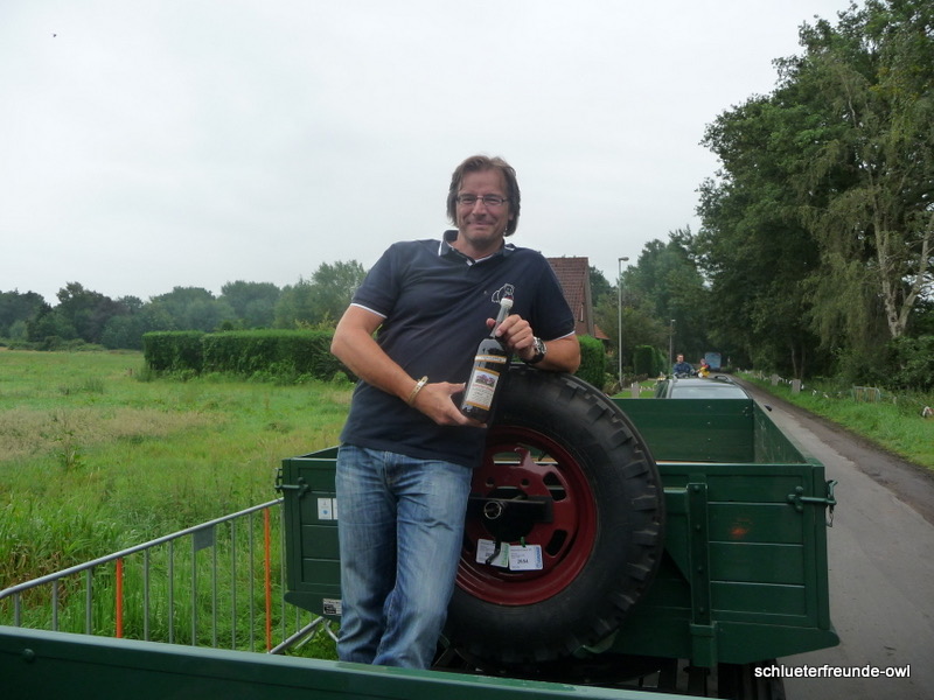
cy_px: 350
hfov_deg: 63.4
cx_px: 467
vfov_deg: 49.7
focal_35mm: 28
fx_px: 755
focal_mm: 4.7
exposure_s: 1/160
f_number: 3.3
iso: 160
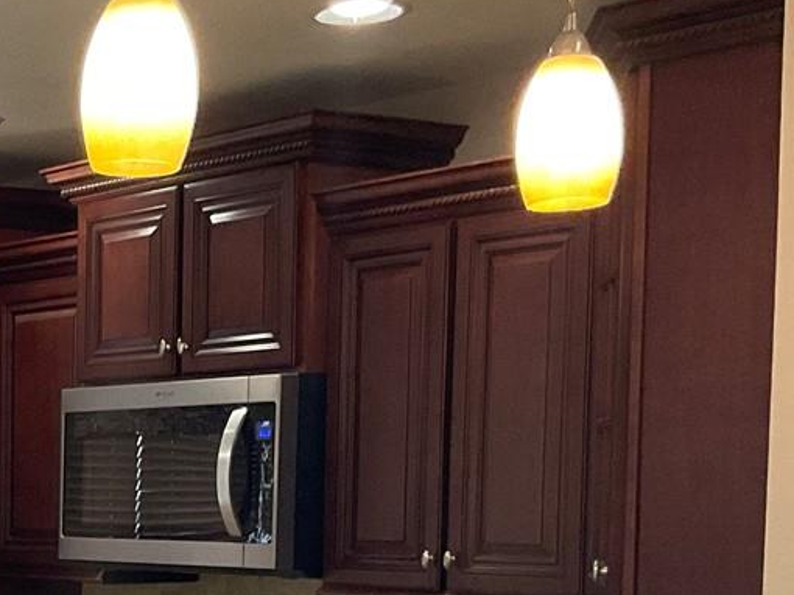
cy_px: 665
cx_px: -190
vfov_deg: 15.8
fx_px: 2086
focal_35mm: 91
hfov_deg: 20.0
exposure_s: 1/60
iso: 160
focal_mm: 3
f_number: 1.8
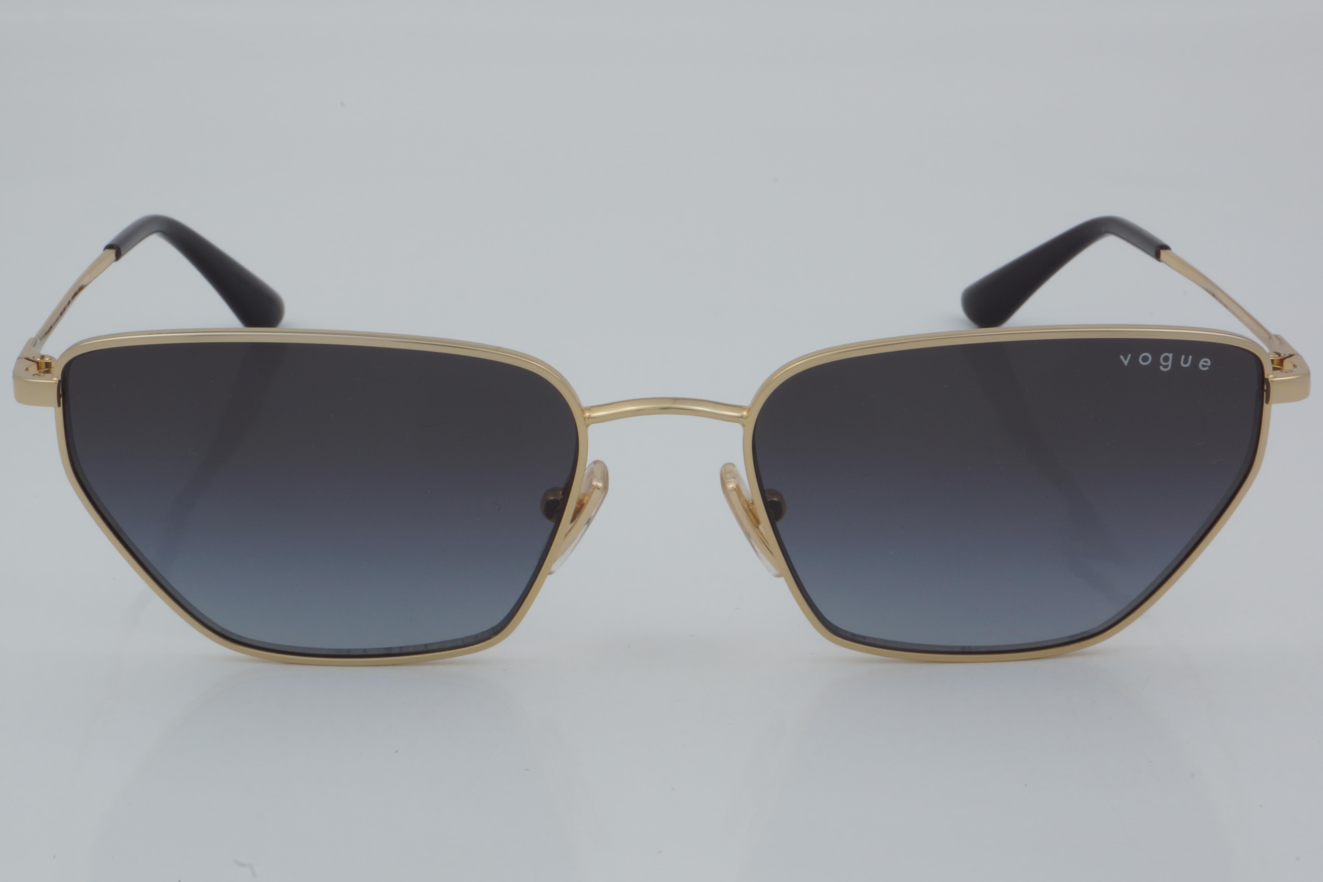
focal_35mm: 82
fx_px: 3032
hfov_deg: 24.6
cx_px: 662
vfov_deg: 16.6
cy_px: 441
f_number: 32
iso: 100
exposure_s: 1/4
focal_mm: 55
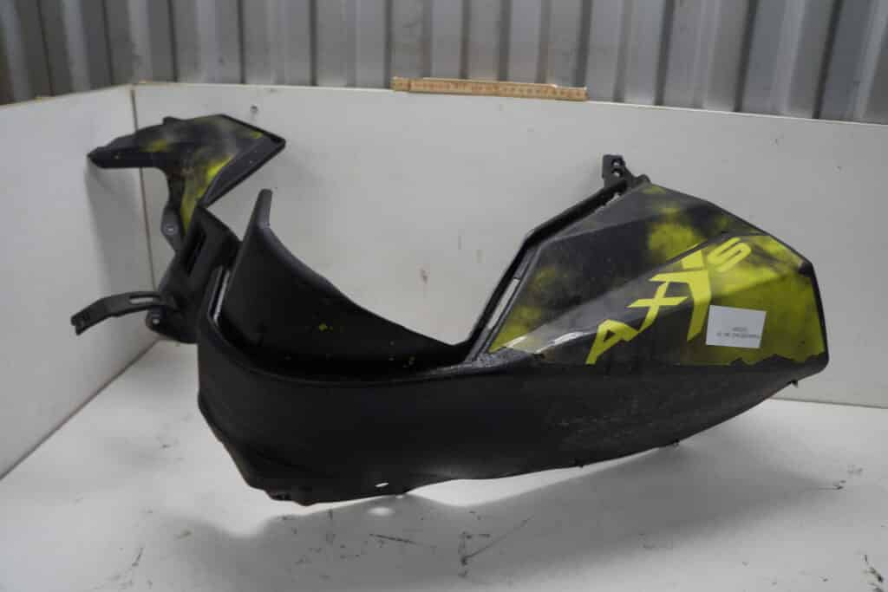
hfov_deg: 67.4
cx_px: 444
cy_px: 296
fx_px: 666
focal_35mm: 27
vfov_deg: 47.9
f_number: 3.5
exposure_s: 1/60
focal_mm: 18
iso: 125
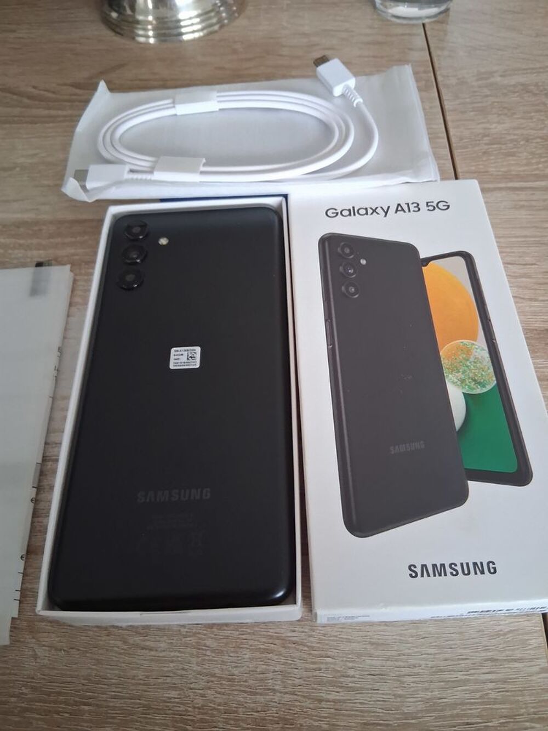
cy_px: 366
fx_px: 549
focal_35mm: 26
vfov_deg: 67.3
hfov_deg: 53.1
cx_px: 274
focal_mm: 3.98
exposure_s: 1/60
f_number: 1.8
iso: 640
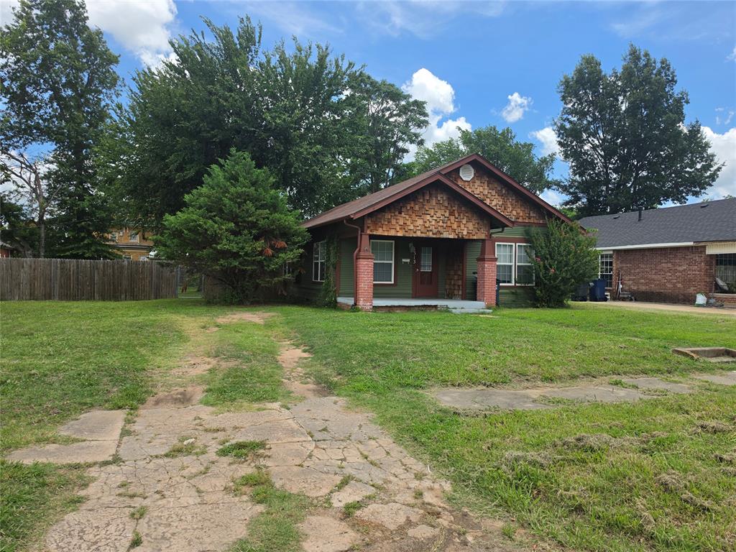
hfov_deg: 73.9
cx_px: 368
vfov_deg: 58.9
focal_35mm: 23
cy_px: 276
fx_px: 489
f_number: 1.4
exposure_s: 1/5294
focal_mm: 6.5
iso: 64
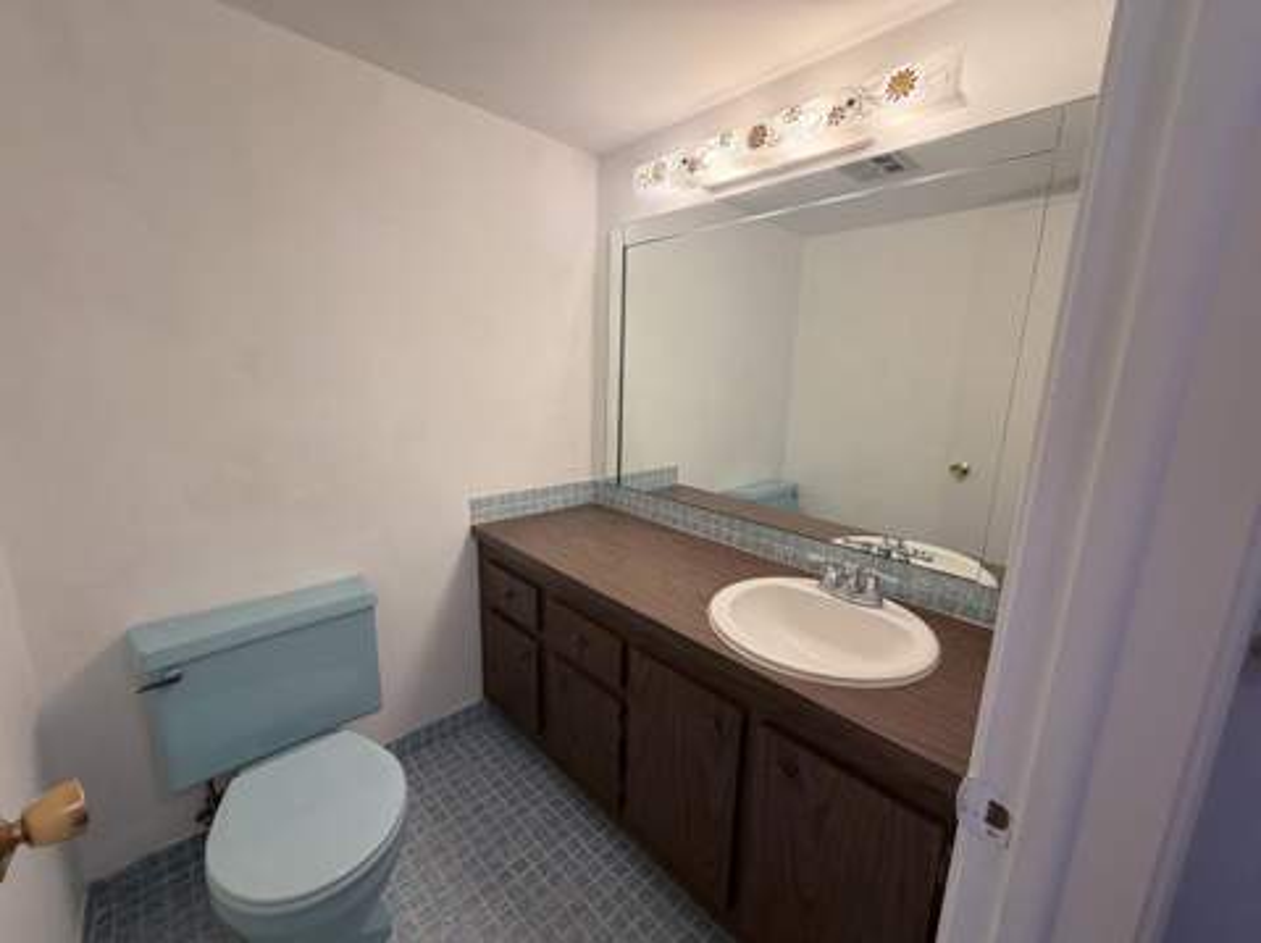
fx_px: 509
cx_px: 630
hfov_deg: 102.1
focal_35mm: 14
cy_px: 472
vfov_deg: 85.6
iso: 64
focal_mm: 2.22
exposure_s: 1/120
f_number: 2.2
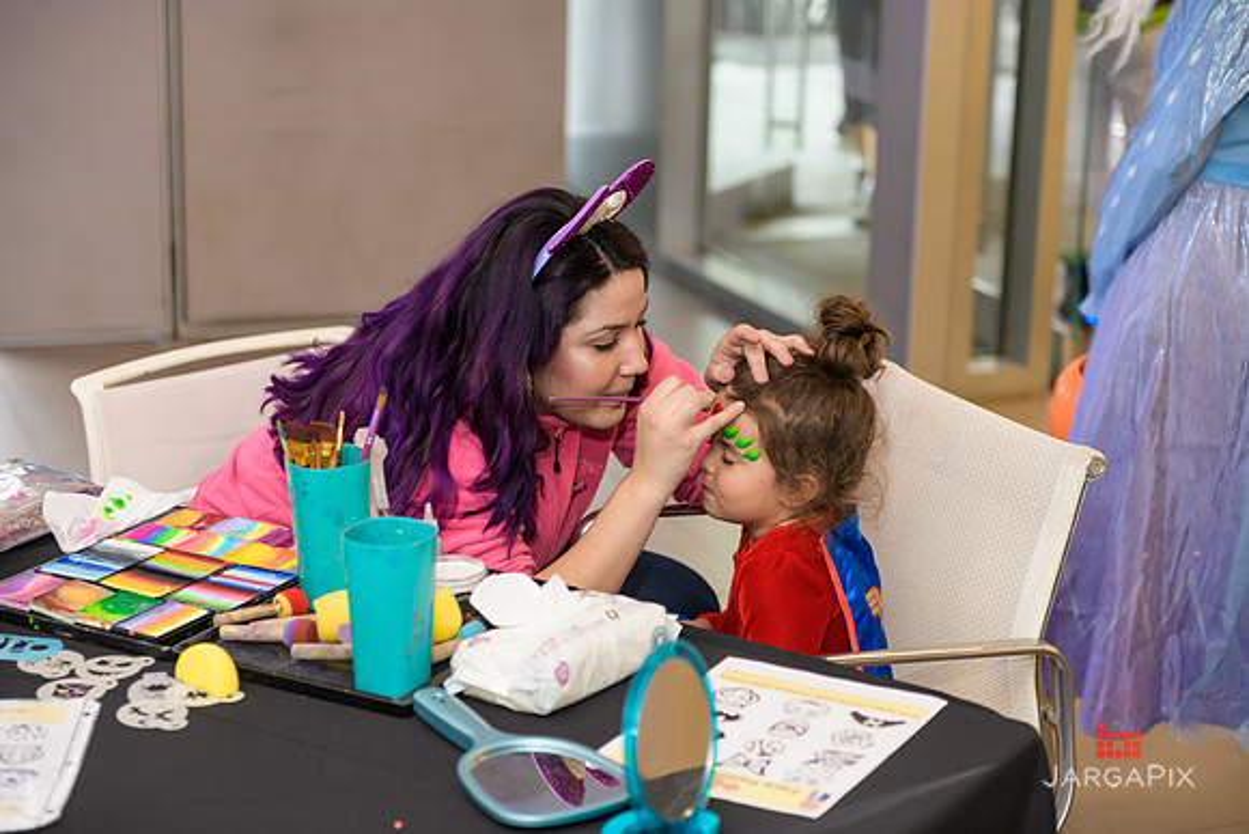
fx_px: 2429
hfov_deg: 28.8
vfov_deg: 19.5
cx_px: 624
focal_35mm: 70
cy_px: 417
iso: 1000
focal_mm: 70
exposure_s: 1/125
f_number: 3.2
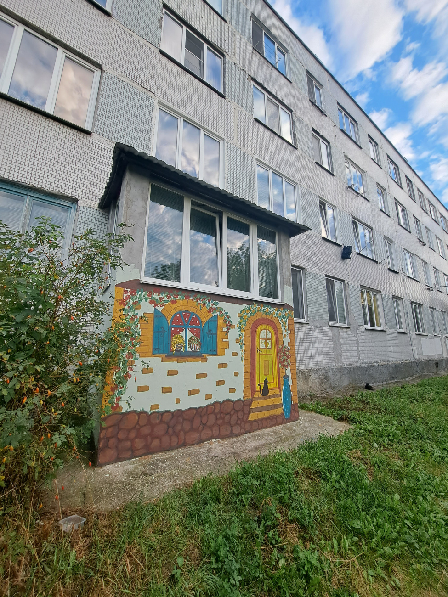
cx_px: 224
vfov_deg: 106.2
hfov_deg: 89.9
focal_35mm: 13
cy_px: 298
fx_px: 224
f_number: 2.2
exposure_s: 1/191
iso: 50
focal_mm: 1.74
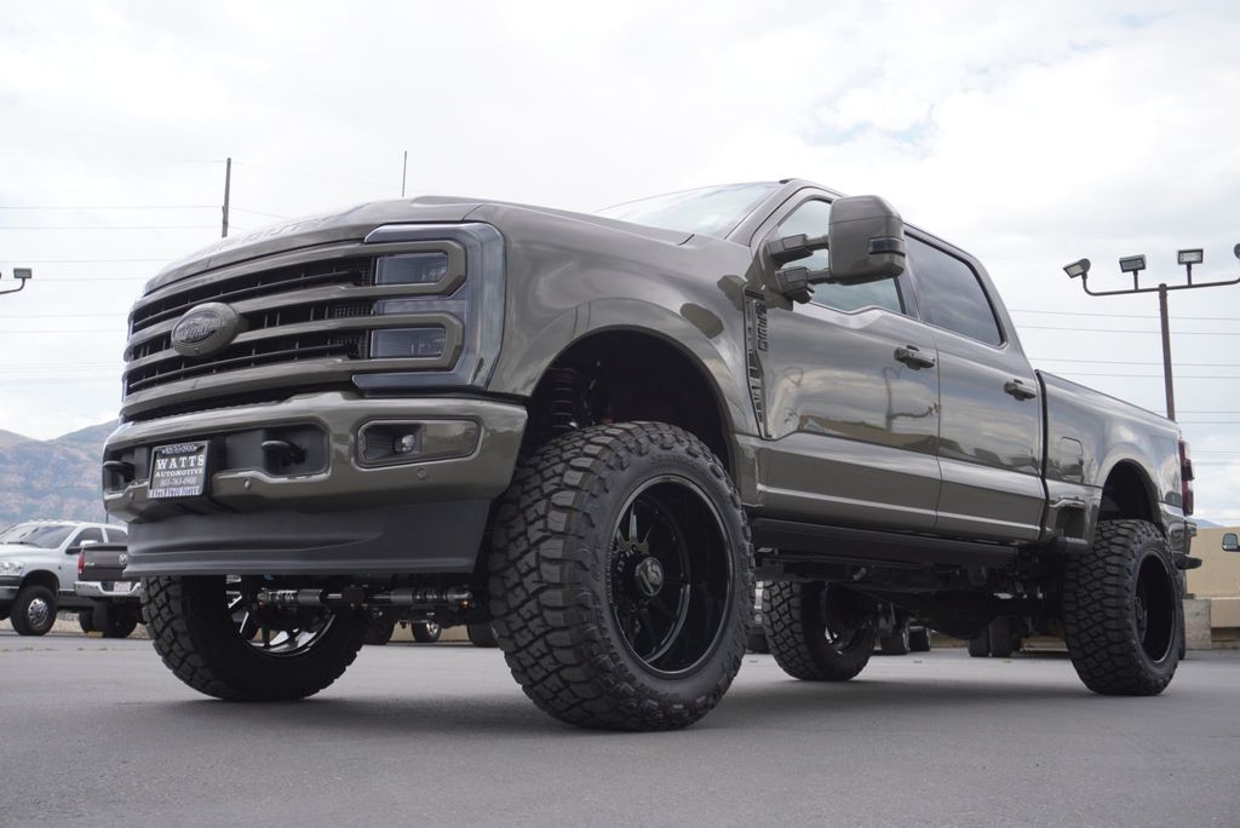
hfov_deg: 51.3
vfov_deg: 35.5
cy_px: 414
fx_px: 1292
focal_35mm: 38
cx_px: 620
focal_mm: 25
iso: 100
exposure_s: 1/160
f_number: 6.3
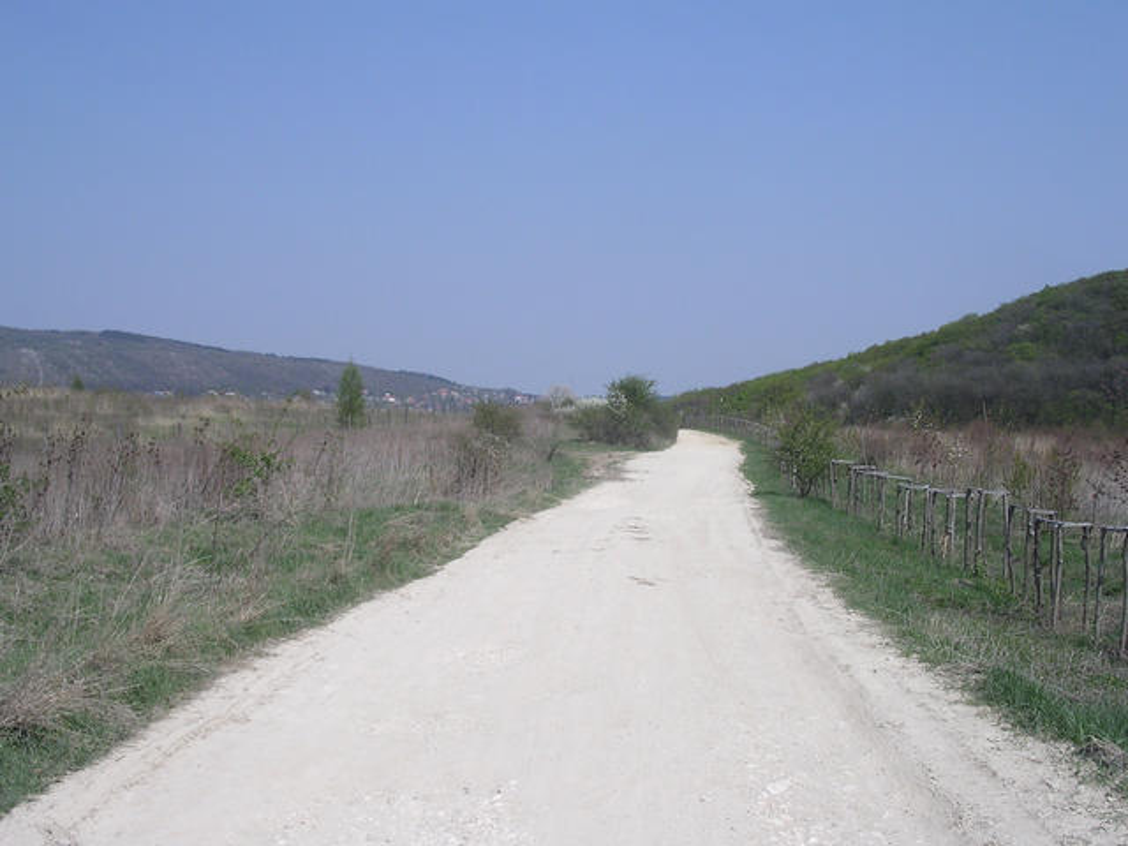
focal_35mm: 38
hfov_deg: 49.0
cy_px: 423
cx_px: 564
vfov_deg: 37.7
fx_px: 1238
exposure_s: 1/400
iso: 100
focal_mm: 5.8
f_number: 5.6
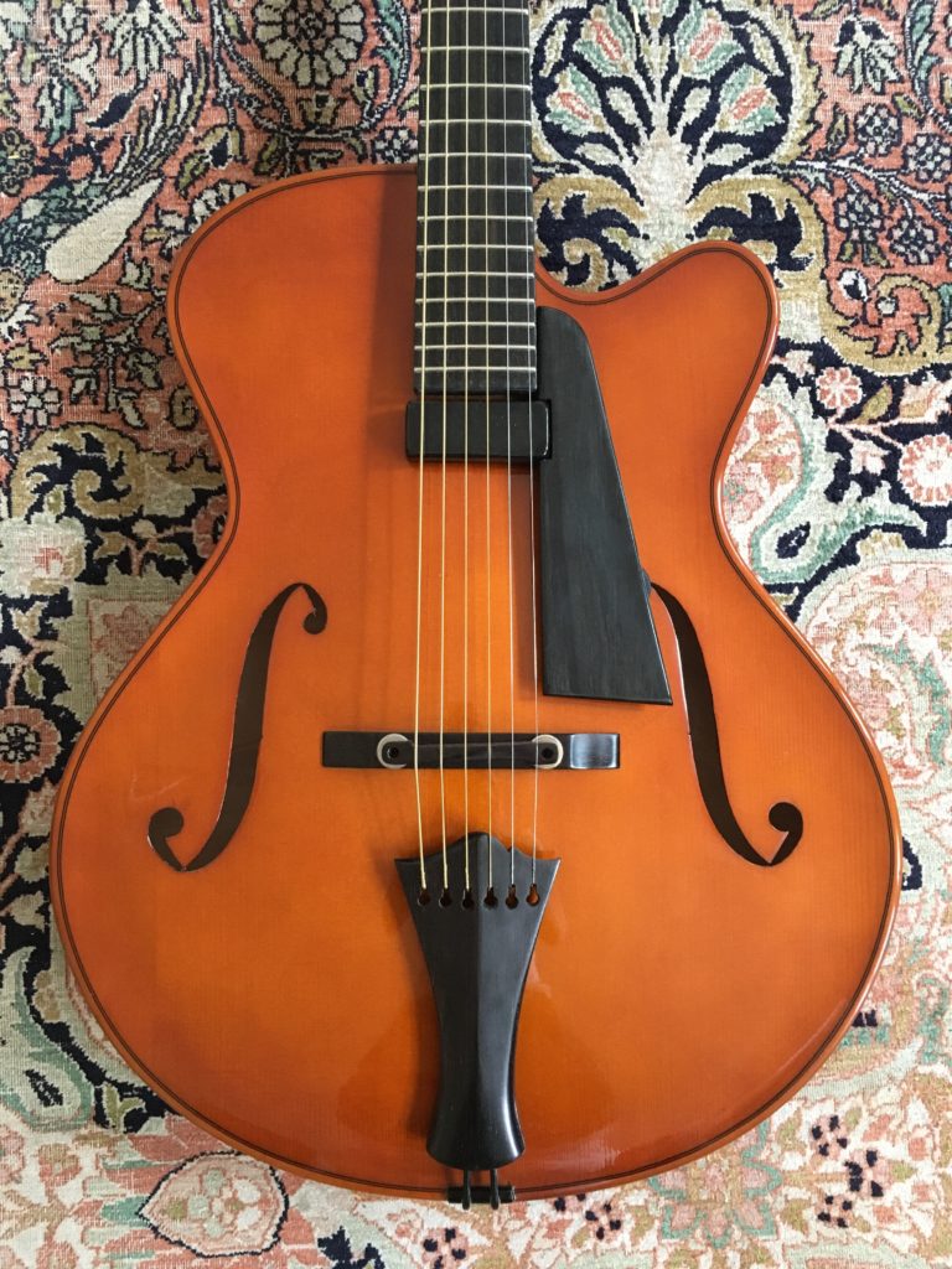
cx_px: 476
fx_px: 1063
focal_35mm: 29
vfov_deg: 61.7
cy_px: 634
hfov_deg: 48.2
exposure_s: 1/17
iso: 200
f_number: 2.2
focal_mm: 4.15
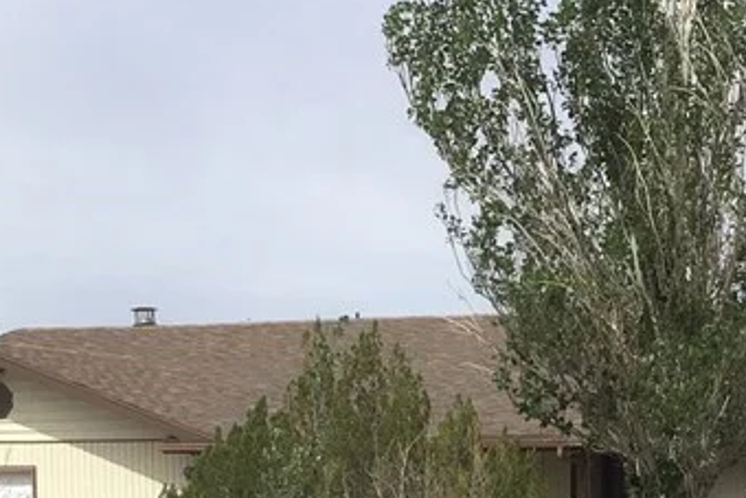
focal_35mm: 97
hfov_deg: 20.8
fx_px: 2011
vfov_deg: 13.6
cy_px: 634
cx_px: 584
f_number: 2.4
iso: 25
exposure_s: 1/2331
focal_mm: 3.3
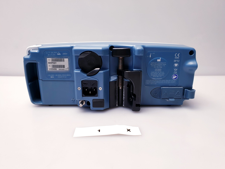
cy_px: 84
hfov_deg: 67.3
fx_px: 169
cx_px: 112
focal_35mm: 26
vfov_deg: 53.1
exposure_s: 1/50
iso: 80
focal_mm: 4.3
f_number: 2.4
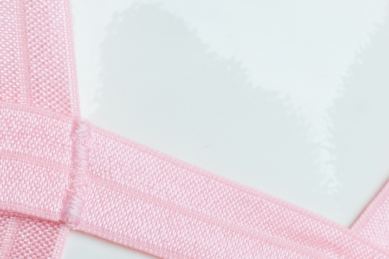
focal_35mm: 130
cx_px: 334
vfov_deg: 10.5
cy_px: 229
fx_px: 1403
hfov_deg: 15.6
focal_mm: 28
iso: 400
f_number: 11
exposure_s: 1/60
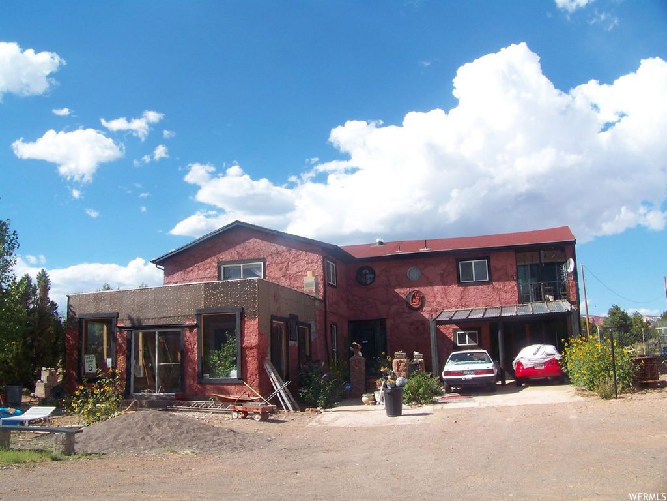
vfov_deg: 39.7
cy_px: 250
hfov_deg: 51.4
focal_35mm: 36
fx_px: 694
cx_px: 334
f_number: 8
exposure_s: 1/125
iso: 64
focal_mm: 5.85
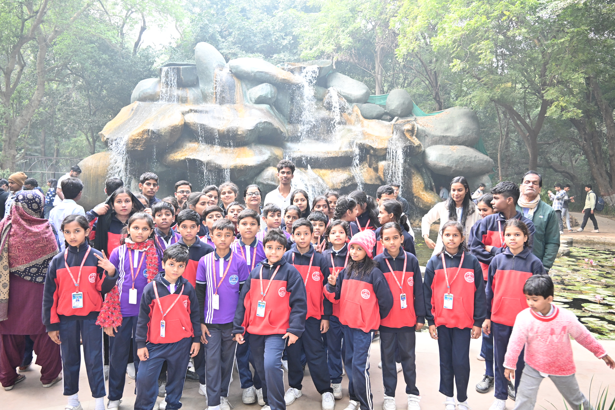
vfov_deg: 47.9
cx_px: 308
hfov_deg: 67.4
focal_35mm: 27
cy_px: 205
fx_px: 461
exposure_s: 1/125
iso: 1000
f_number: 4
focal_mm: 18
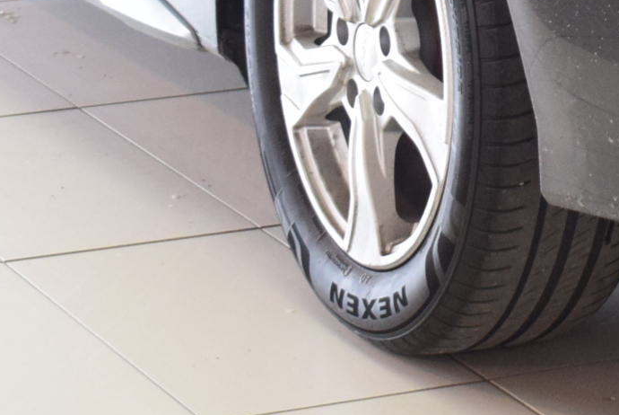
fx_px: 4029
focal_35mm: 234
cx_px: 833
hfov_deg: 8.6
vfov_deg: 5.8
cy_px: -200
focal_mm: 36
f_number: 4.8
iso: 1600
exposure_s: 1/160
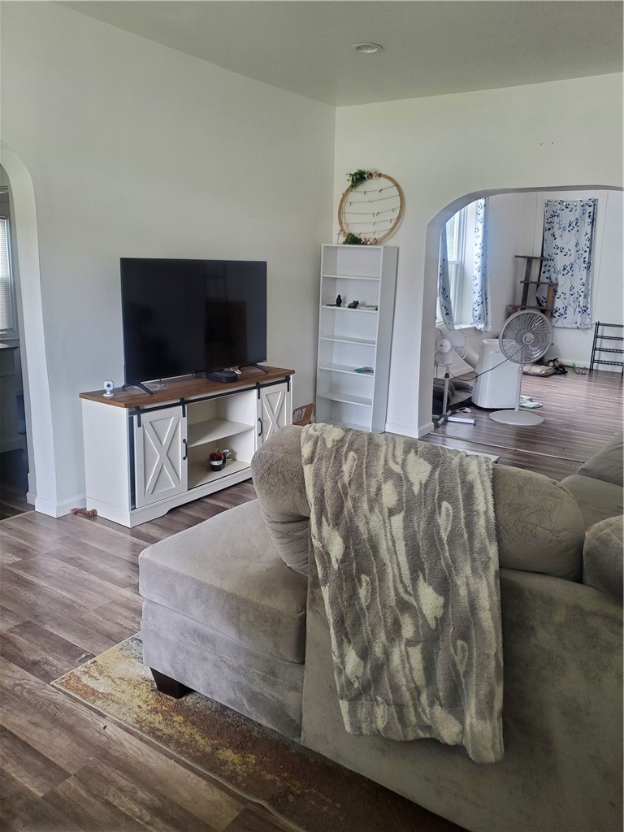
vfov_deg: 67.3
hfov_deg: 53.1
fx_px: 625
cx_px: 312
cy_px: 416
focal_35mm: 26
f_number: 1.5
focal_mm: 4.3
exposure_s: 1/60
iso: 200
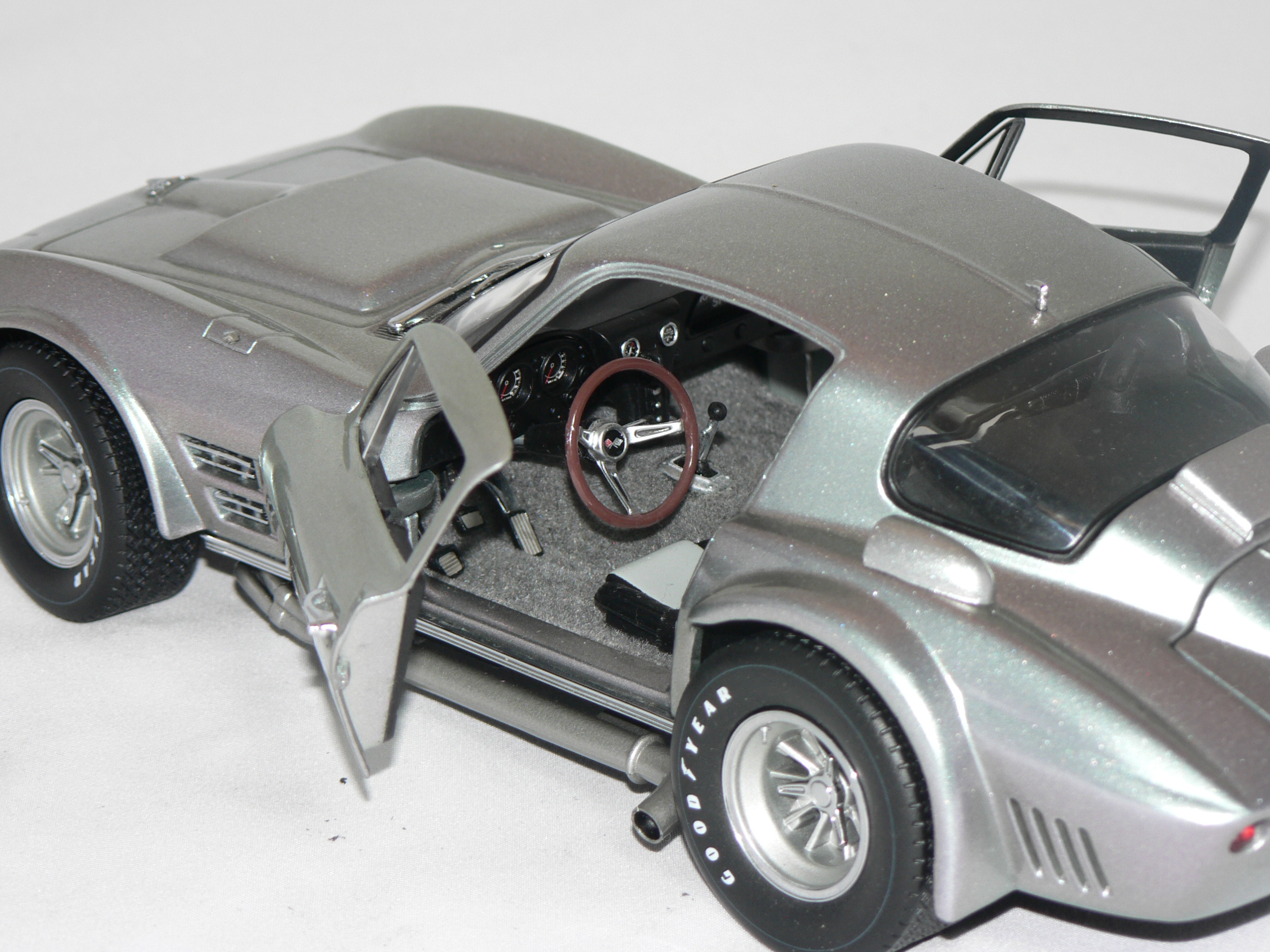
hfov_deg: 15.2
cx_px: 635
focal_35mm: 130
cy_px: 476
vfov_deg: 11.4
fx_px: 4769
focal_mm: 21.6
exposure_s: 1/60
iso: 80
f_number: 3.2
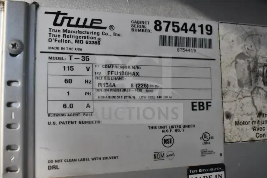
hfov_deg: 51.3
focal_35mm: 38
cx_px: 134
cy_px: 89
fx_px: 278
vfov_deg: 35.5
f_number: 5.6
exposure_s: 1/125
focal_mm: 25
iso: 6400
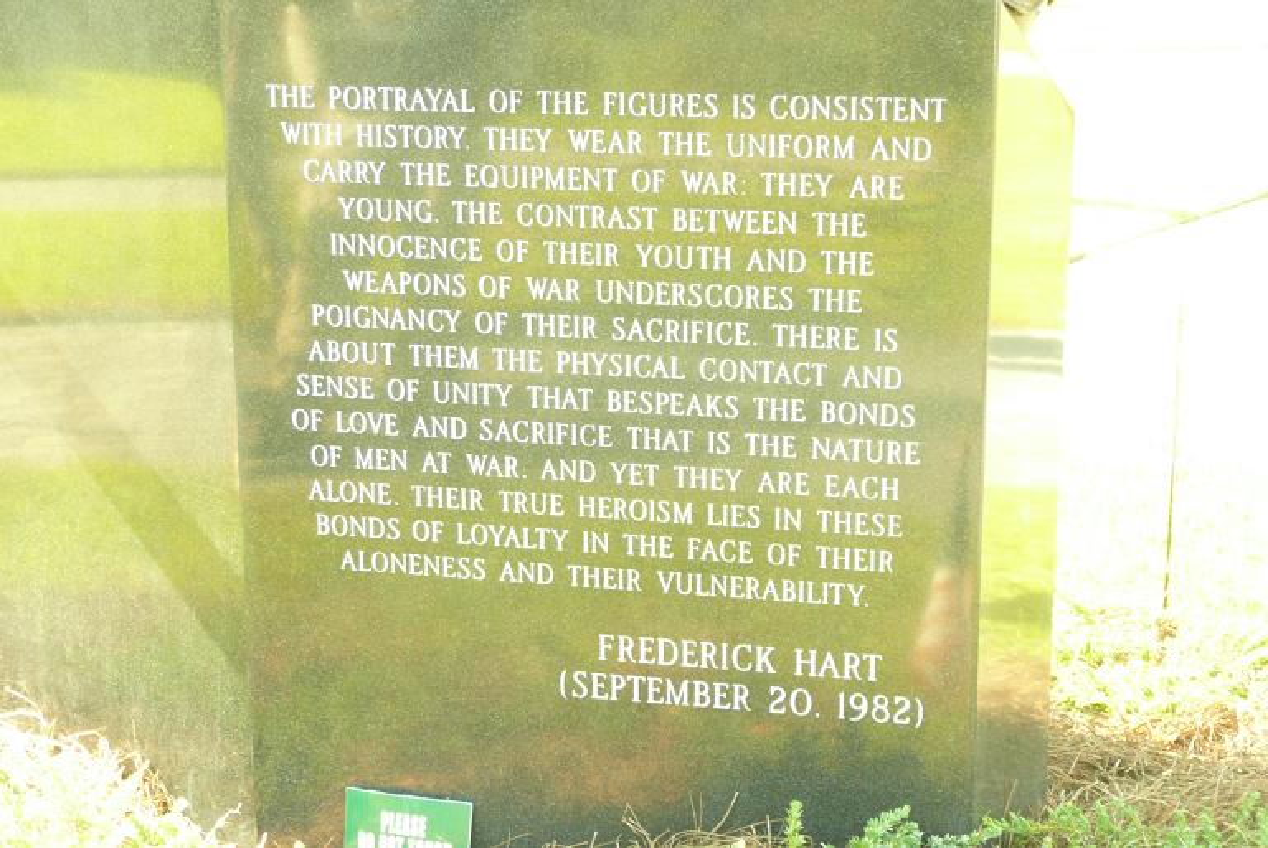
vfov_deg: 19.8
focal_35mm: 69
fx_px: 2433
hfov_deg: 29.2
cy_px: 424
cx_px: 634
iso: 160
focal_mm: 9.1
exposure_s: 1/30
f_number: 4.3
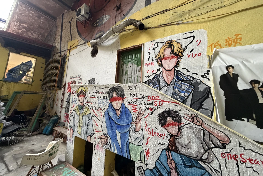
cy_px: 82
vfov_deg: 77.3
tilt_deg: +8.9
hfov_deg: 100.4
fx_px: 110
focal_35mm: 15
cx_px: 129
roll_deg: -2.8
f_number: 2.2
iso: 400
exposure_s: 1/60
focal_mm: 2.22
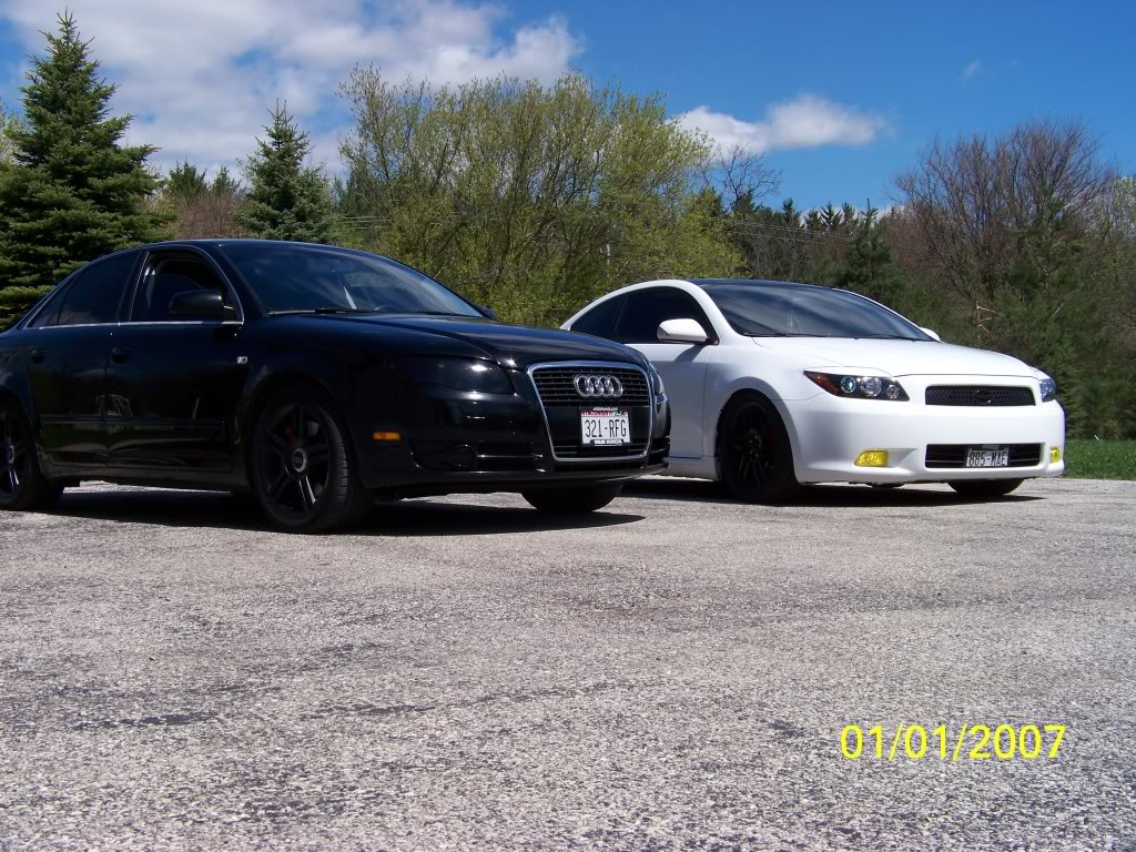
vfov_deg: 33.6
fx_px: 1411
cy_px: 426
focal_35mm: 43
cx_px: 568
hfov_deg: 43.9
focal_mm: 6.75
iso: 64
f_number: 4
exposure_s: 1/640
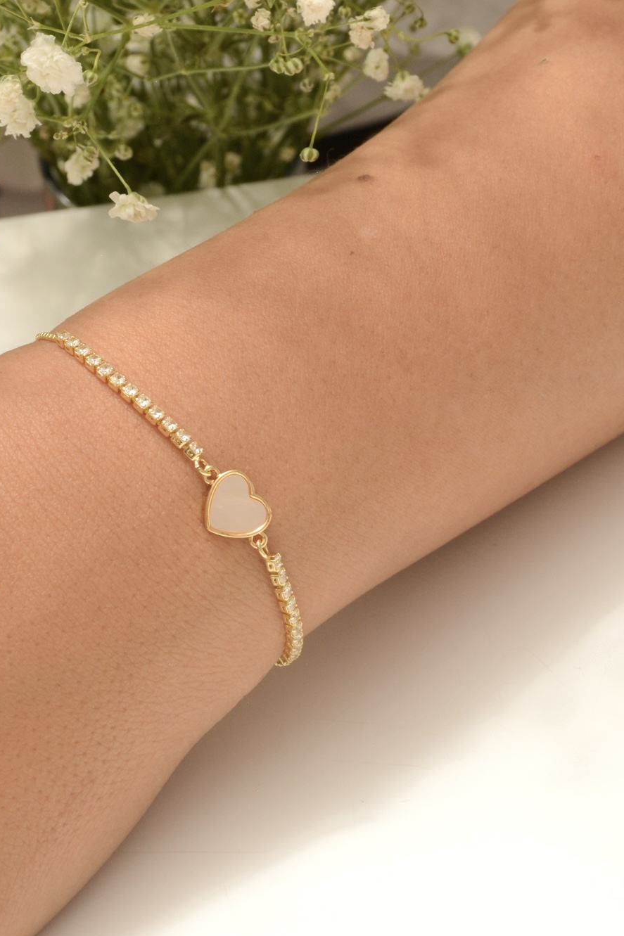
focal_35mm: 135
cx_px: 196
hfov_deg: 10.1
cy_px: 472
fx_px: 3511
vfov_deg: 15.2
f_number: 11
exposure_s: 1/500
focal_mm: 52
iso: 500
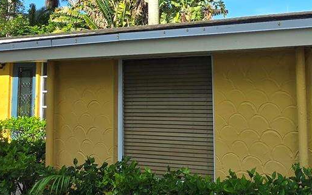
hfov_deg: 44.2
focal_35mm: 43
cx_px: 246
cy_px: 31
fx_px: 365
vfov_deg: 29.0
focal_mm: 1.7
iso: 25
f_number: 2.2
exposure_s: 1/664
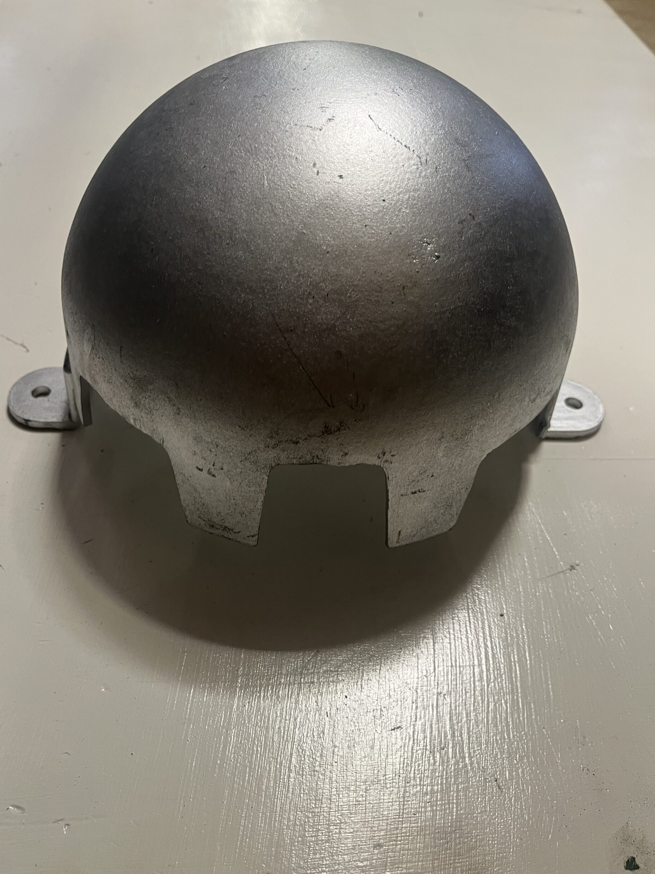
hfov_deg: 51.4
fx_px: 681
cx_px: 322
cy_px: 451
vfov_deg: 65.3
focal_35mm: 27
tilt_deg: -49.3
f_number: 1.6
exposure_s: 1/50
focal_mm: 5.1
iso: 160
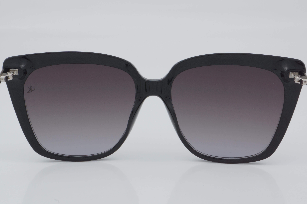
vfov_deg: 16.6
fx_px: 703
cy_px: 102
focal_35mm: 82
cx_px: 154
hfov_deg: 24.6
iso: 100
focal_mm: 55
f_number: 32
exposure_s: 1/4
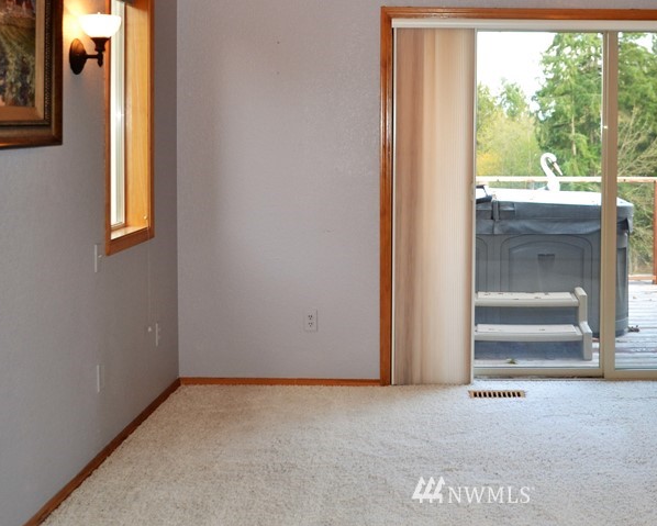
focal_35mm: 46
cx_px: 474
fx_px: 895
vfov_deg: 32.2
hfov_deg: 39.5
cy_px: 134
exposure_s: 1/80
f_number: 4
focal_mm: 18
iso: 400
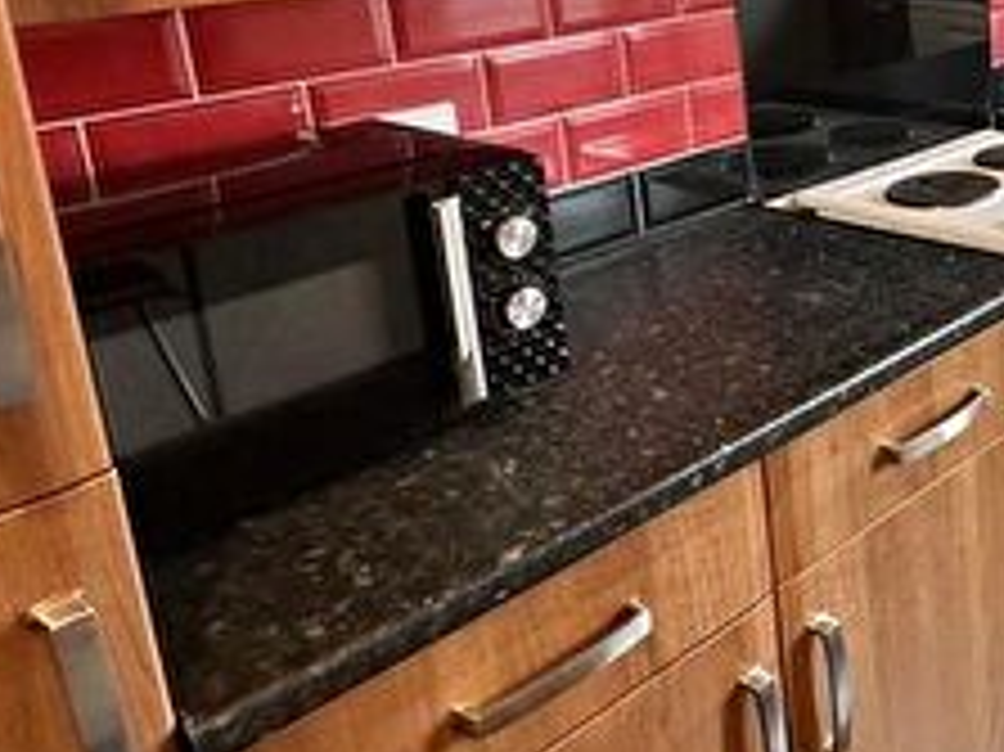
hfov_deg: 34.2
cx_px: 1216
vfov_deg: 31.8
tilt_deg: -13.3
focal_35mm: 44
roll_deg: -0.6
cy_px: 124
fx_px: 1275
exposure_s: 1/100
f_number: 2.2
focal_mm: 2.22
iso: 200
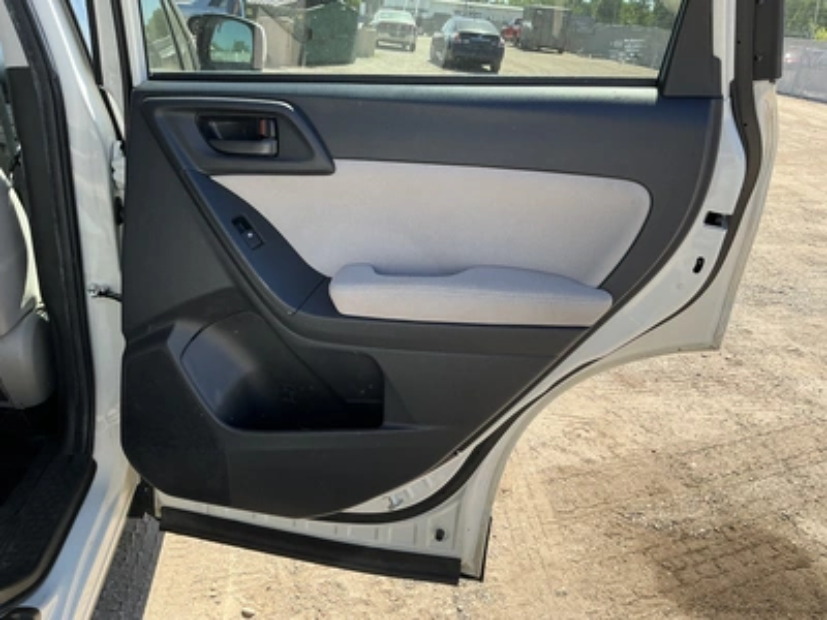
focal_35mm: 28
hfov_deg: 63.4
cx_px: 414
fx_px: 669
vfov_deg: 49.7
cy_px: 310
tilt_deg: -19.5
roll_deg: -4.9
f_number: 1.8
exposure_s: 1/500
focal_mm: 3
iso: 25
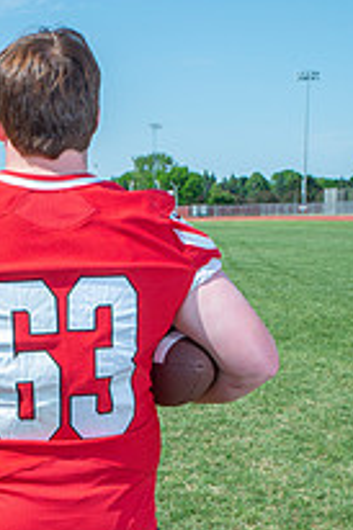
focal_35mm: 70
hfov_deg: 19.1
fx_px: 1031
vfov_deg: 27.9
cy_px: 466
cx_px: 33
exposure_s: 1/250
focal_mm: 32
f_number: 14
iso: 320
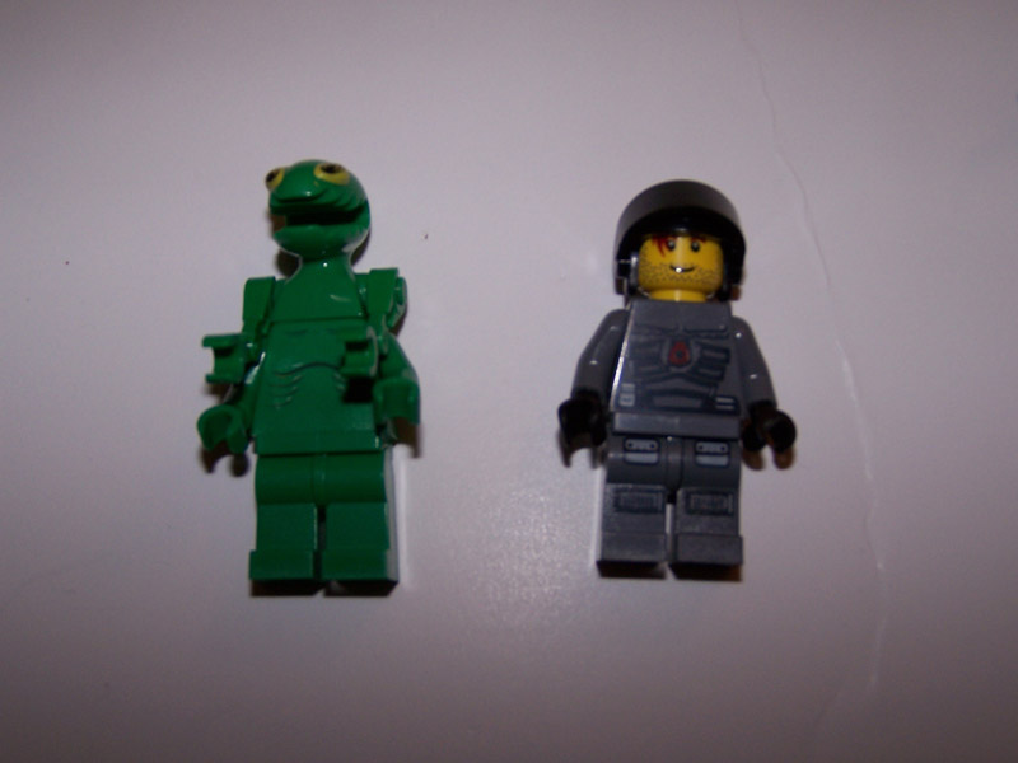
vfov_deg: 28.6
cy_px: 382
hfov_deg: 37.5
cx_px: 509
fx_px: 1500
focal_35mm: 51
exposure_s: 1/60
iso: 80
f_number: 3
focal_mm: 8.5
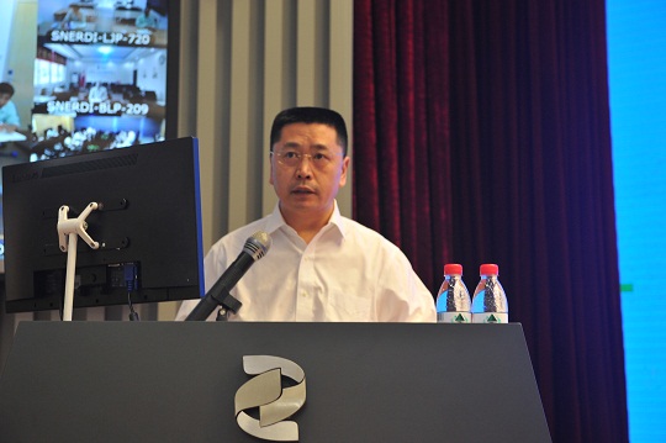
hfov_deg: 32.4
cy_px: 222
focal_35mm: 62
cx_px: 333
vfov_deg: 21.9
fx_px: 1146
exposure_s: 1/125
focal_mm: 62
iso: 1600
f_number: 4.5
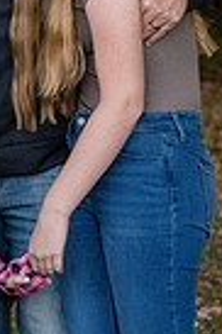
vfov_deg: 7.4
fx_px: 2587
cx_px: -76
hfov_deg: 4.9
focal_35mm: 279
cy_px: 124
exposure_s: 1/200
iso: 320
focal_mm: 85
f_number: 4.5
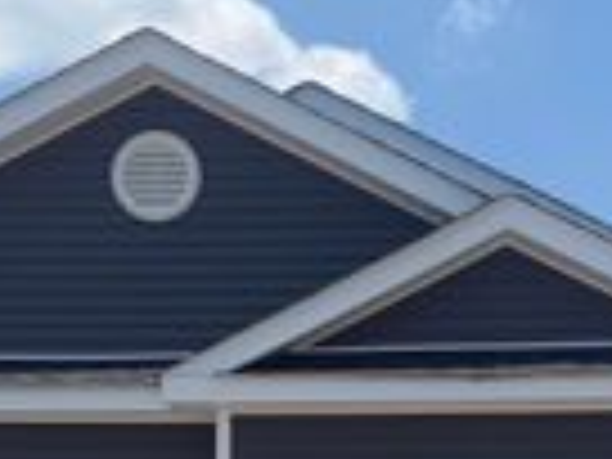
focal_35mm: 88
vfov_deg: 15.8
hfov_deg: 22.2
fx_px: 1556
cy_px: 623
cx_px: 360
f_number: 1.78
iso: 80
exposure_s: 1/5319
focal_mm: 6.76
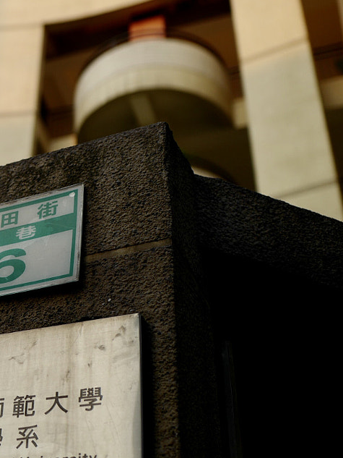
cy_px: 190
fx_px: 898
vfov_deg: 28.5
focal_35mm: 68
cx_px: -110
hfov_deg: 19.8
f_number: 2.2
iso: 100
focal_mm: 28
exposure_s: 1/800
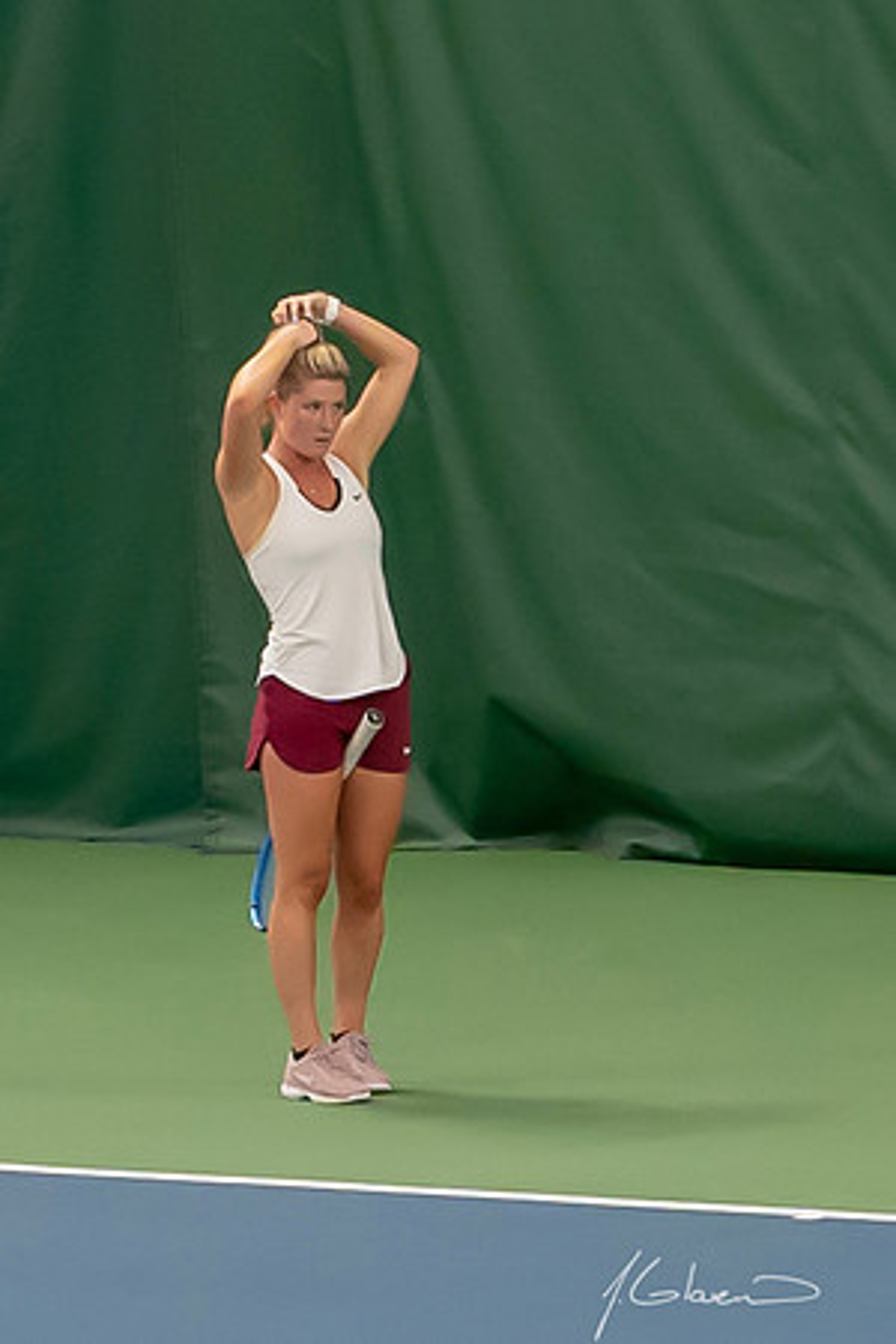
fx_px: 20310
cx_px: 411
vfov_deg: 3.8
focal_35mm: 544
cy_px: 698
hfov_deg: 2.5
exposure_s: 1/250
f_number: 4.5
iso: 1600
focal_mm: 75
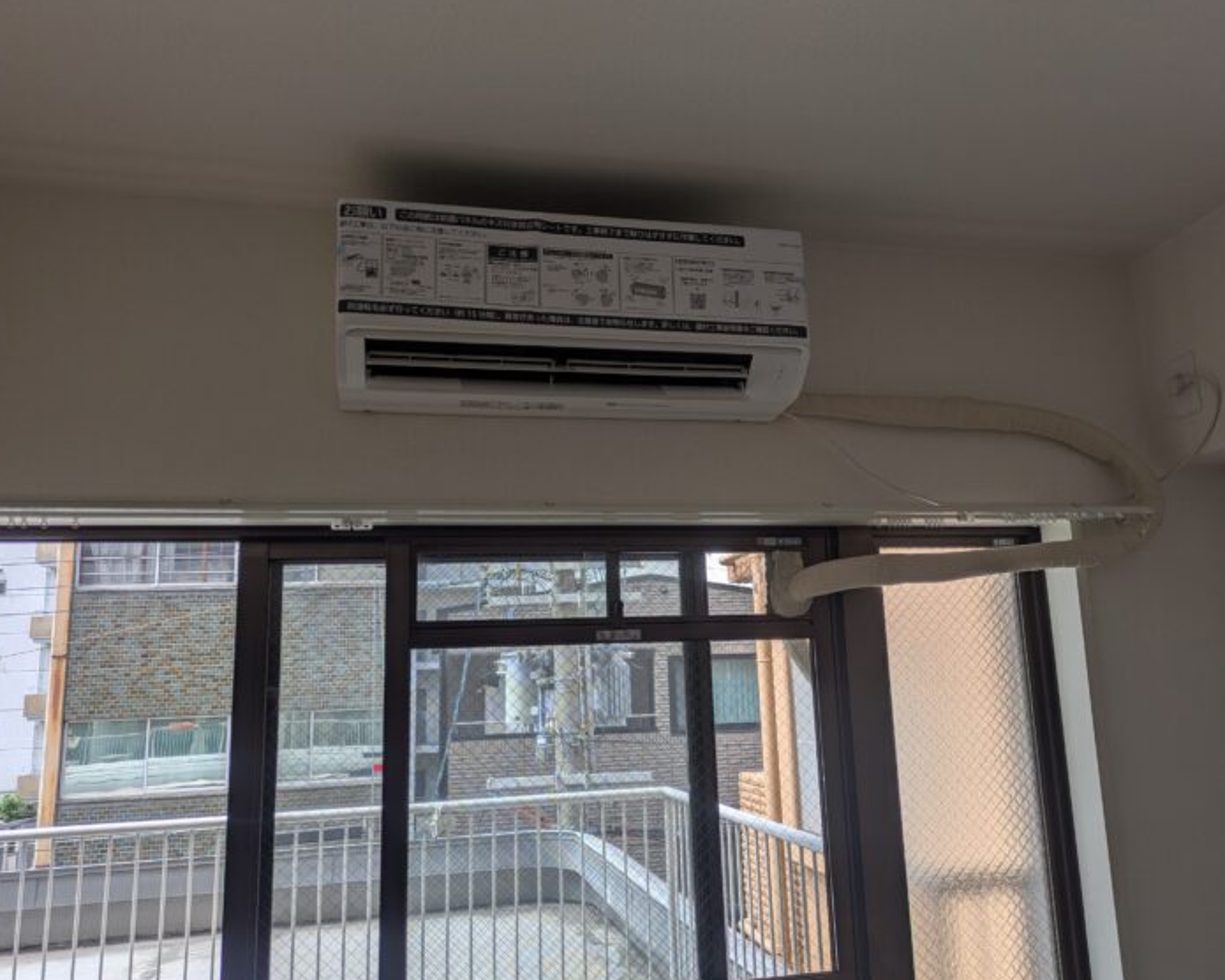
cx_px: 627
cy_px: 498
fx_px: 979
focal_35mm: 27
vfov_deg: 53.2
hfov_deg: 64.1
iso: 47
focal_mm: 5.43
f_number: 1.89
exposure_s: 1/301
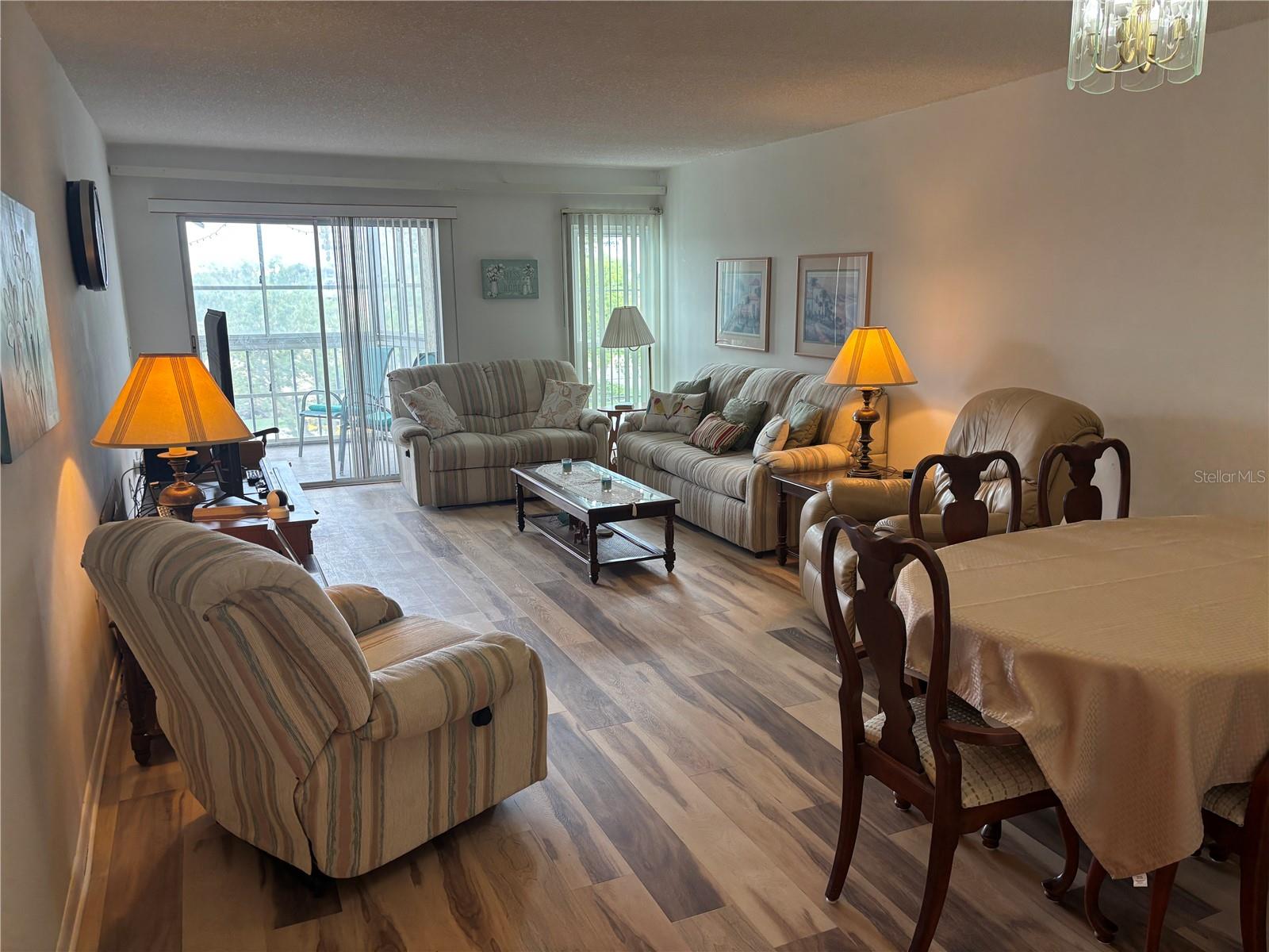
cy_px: 476
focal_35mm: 26
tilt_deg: -12.5
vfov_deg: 53.1
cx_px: 634
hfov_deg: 67.3
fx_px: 953
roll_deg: +0.3
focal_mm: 5.96
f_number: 1.6
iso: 100
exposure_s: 1/120
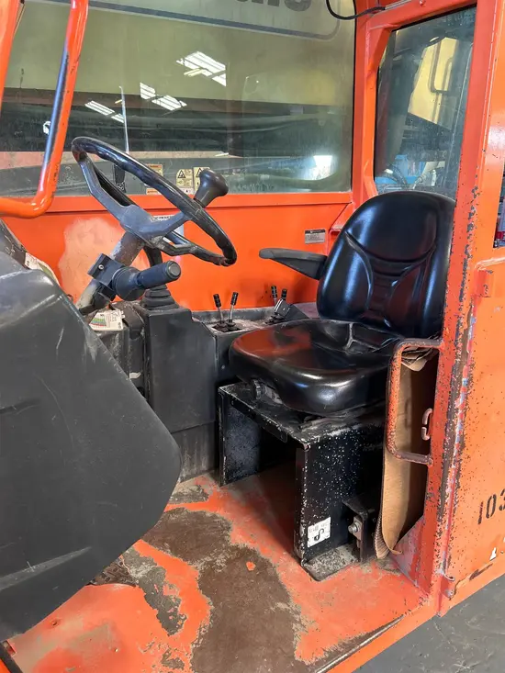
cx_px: 252
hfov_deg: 53.1
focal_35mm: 26
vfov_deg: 67.3
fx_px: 506
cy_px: 336
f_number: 1.5
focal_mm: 5.7
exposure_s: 1/75
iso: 125
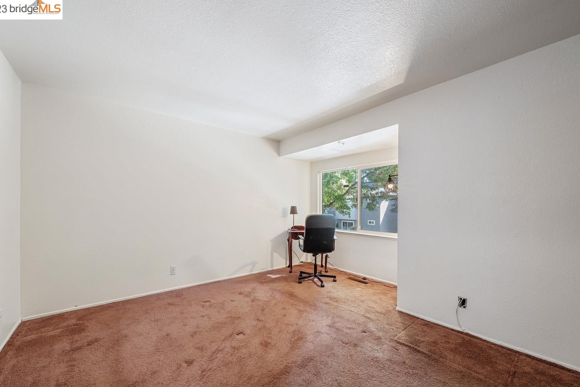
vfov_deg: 81.1
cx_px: 287
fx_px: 226
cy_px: 204
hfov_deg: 104.3
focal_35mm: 14
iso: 125
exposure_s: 1/1.25
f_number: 9
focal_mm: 13
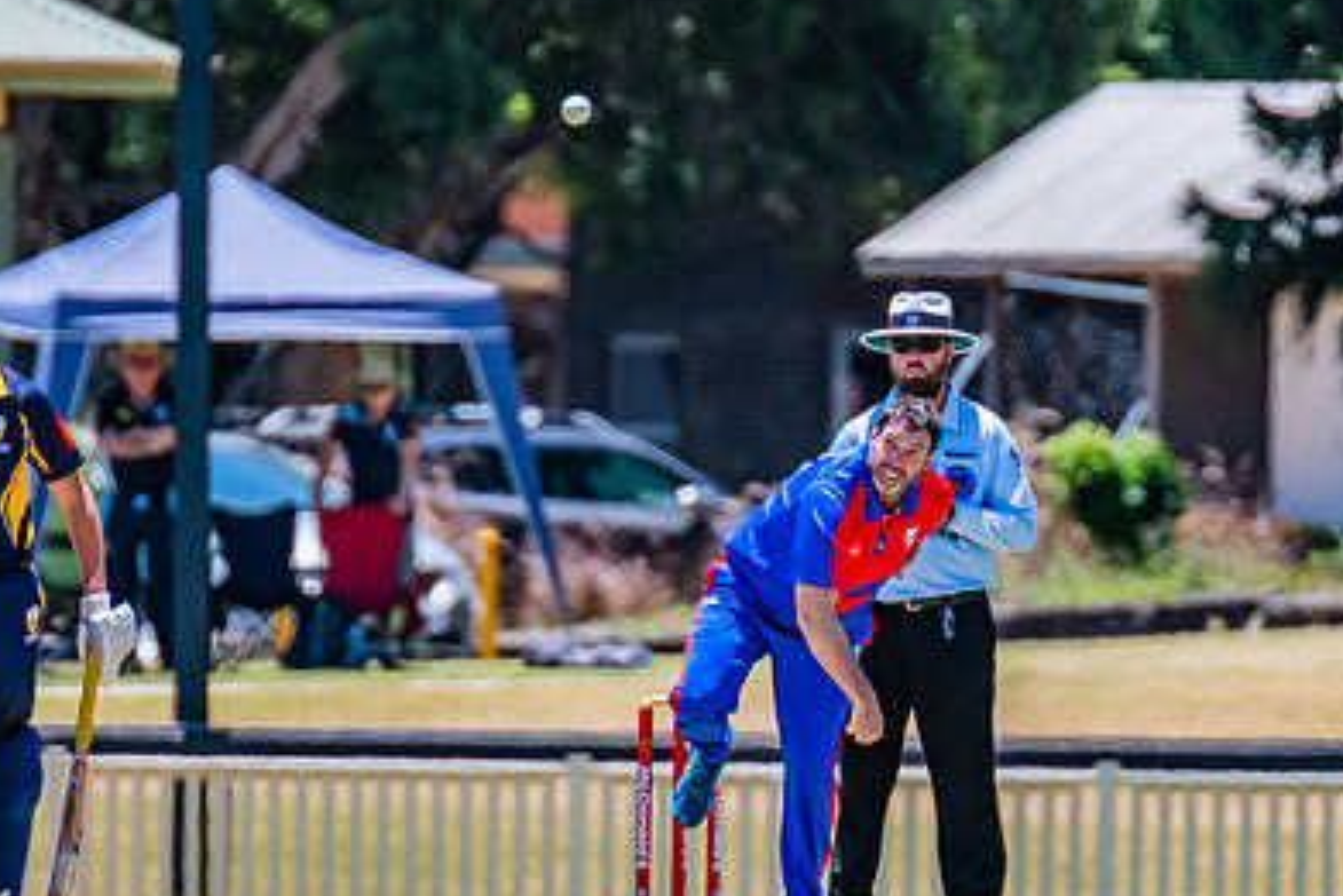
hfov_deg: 2.1
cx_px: 993
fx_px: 37317
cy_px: 558
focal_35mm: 1000
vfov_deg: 1.4
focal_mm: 550
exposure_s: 1/2000
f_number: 6.3
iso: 640
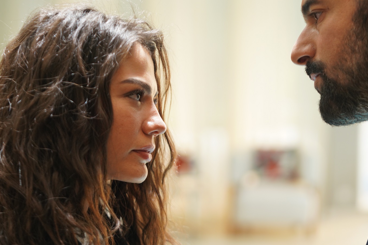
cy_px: 125
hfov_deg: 21.2
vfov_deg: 14.3
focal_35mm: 96
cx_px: 198
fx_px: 981
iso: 800
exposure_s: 1/320
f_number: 2.8
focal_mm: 70
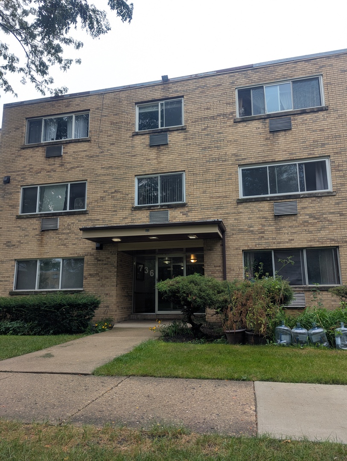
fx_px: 320
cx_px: 174
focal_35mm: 24
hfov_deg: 56.9
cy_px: 230
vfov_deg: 71.5
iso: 37
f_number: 1.85
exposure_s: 1/338
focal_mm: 6.81
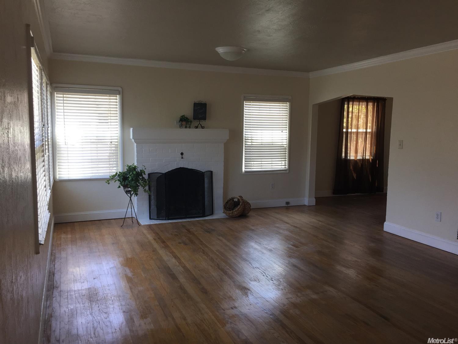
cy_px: 172
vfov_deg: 48.2
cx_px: 229
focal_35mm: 29
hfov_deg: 61.7
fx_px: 384
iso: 40
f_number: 2.2
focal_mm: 4.15
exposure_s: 1/60
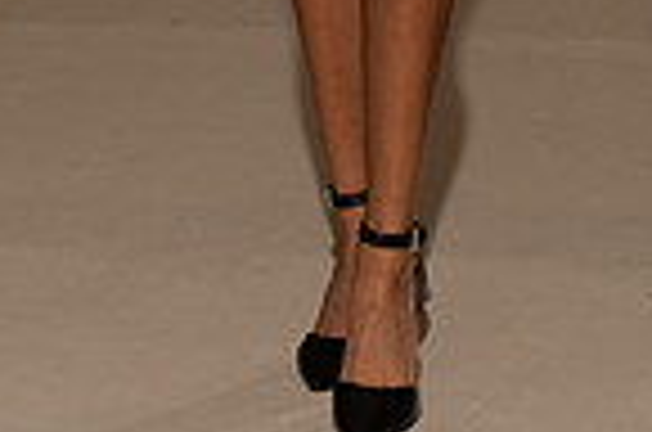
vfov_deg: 5.2
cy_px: -536
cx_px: 268
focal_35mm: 255
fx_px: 4608
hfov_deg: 8.1
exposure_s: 1/250
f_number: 9
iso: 800
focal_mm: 82
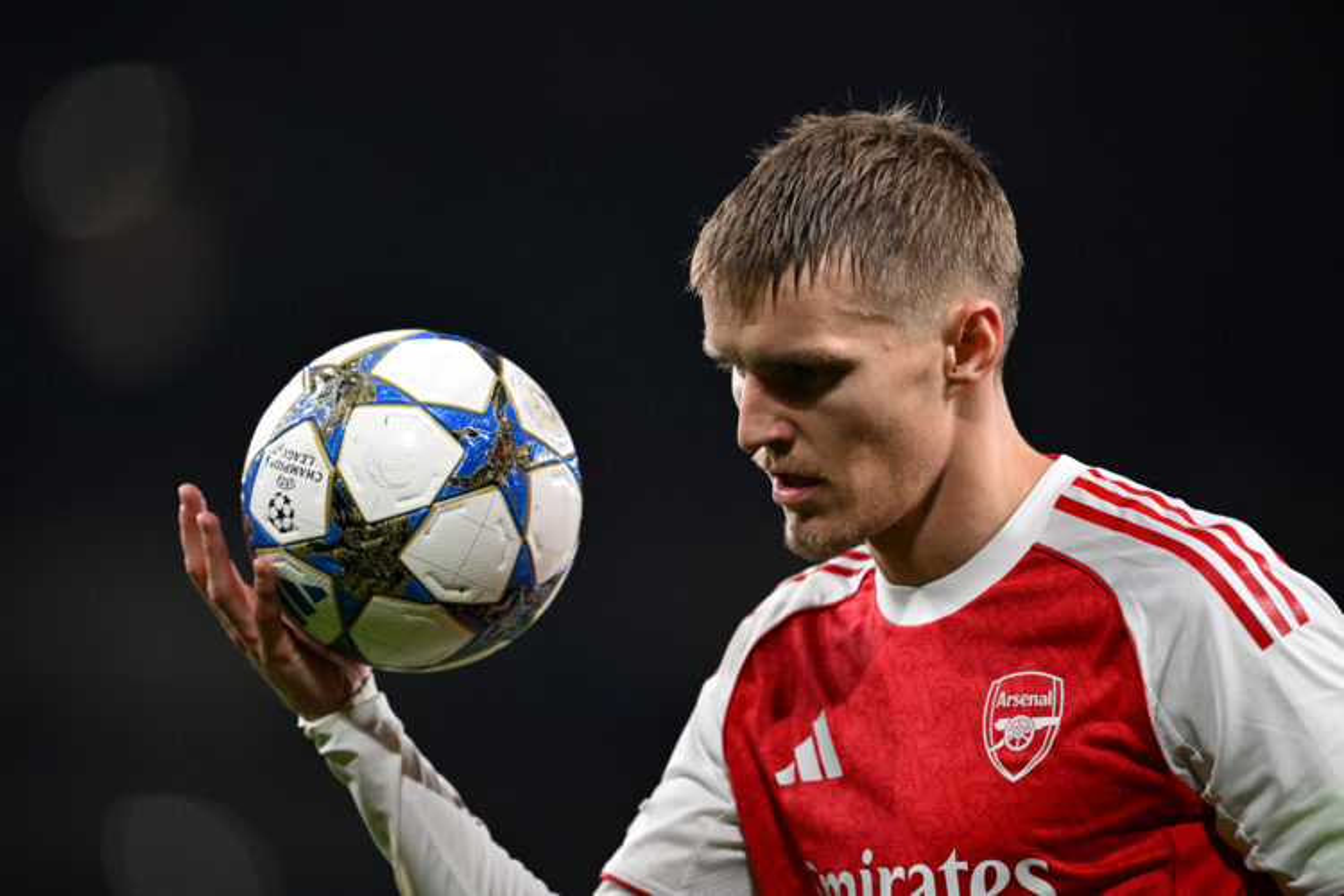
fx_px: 14932
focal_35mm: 400
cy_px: 448
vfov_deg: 3.4
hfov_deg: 5.2
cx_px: 672
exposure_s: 1/1600
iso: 2500
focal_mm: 400
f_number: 2.8
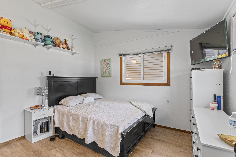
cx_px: 118
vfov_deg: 70.4
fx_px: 111
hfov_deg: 93.3
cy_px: 78
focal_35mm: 17
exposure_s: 1/4
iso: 320
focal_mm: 17
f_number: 8
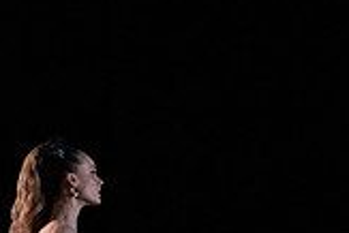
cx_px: 54
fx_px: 6918
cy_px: 350
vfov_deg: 1.9
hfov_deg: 2.9
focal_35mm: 713
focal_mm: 200
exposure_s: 1/400
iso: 16000
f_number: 5.6
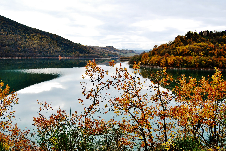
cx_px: 113
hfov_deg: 55.1
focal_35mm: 34
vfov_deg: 38.4
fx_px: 217
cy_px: 76
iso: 200
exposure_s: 1/160
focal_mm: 23
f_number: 6.3
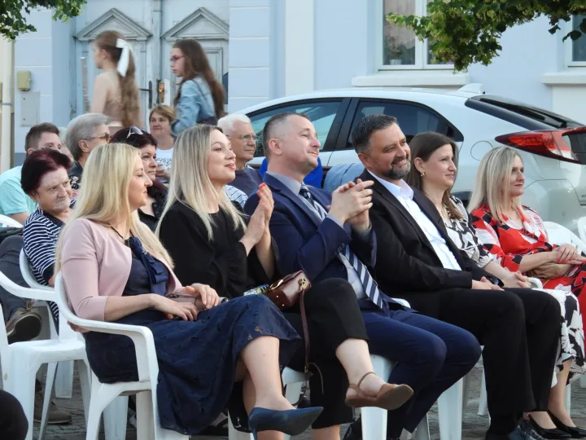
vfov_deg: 9.9
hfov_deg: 13.2
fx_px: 2539
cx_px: 293
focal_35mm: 150
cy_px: 220
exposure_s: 1/40
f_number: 4.5
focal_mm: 26.8
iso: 400
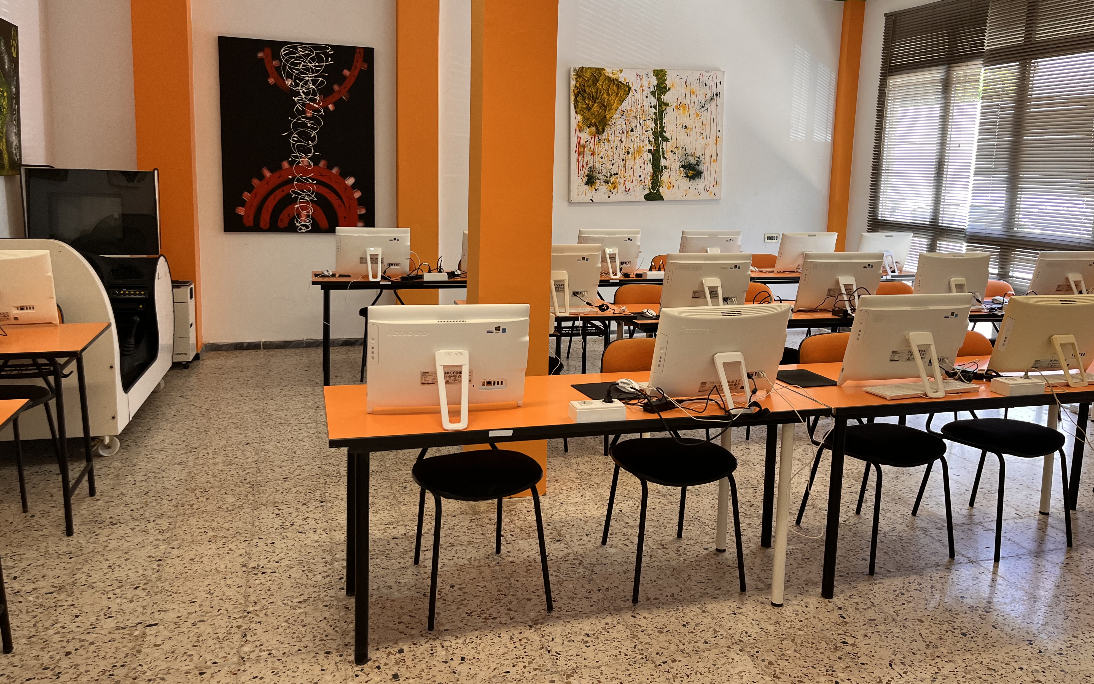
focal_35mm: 28
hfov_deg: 66.5
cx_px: 552
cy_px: 282
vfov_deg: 44.4
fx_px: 835
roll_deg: -0.7
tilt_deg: -8.2
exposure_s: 1/100
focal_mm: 5.1
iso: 125
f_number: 1.6
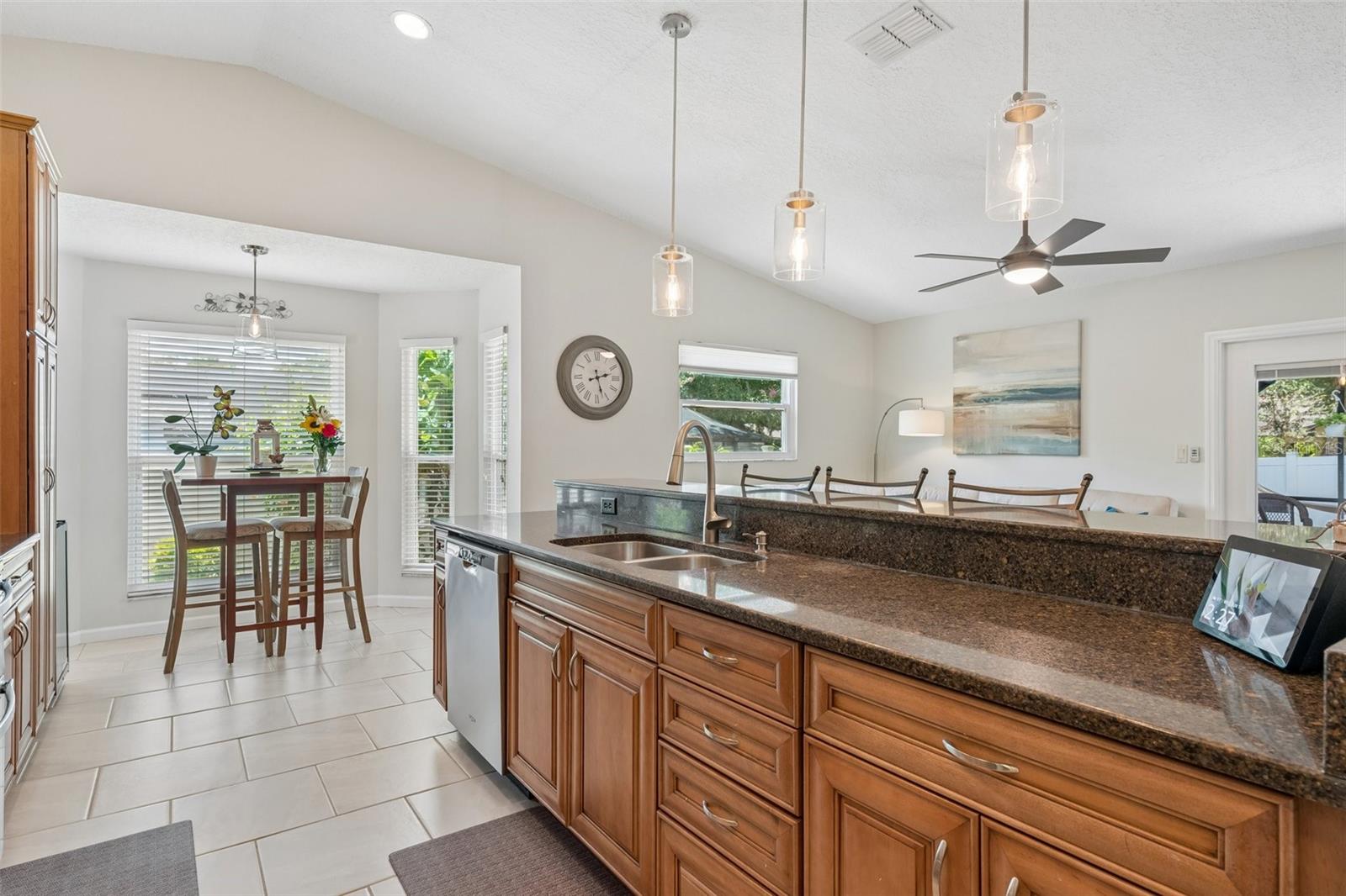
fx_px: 673
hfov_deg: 90.0
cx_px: 673
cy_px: 448
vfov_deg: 67.4
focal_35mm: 18
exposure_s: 1/40
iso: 800
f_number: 8
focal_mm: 18
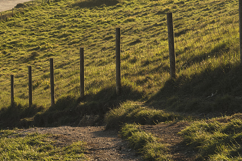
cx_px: 39
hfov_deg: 13.4
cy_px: -14
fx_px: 1021
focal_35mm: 152
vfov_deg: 8.9
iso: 100
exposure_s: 1/160
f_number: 16
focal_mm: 56
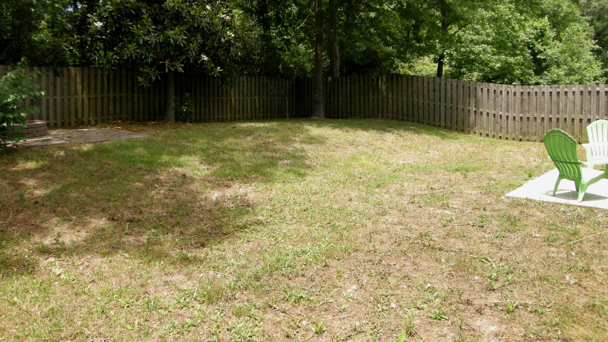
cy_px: 113
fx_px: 645
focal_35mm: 40
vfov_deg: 29.5
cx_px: 305
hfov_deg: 50.5
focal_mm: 7.5
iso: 64
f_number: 4.3
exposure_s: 1/124
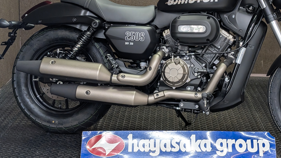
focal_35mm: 75
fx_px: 559
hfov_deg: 28.1
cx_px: 184
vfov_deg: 16.0
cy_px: 37
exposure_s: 1/33.3
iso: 80
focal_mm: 6.9
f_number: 1.68
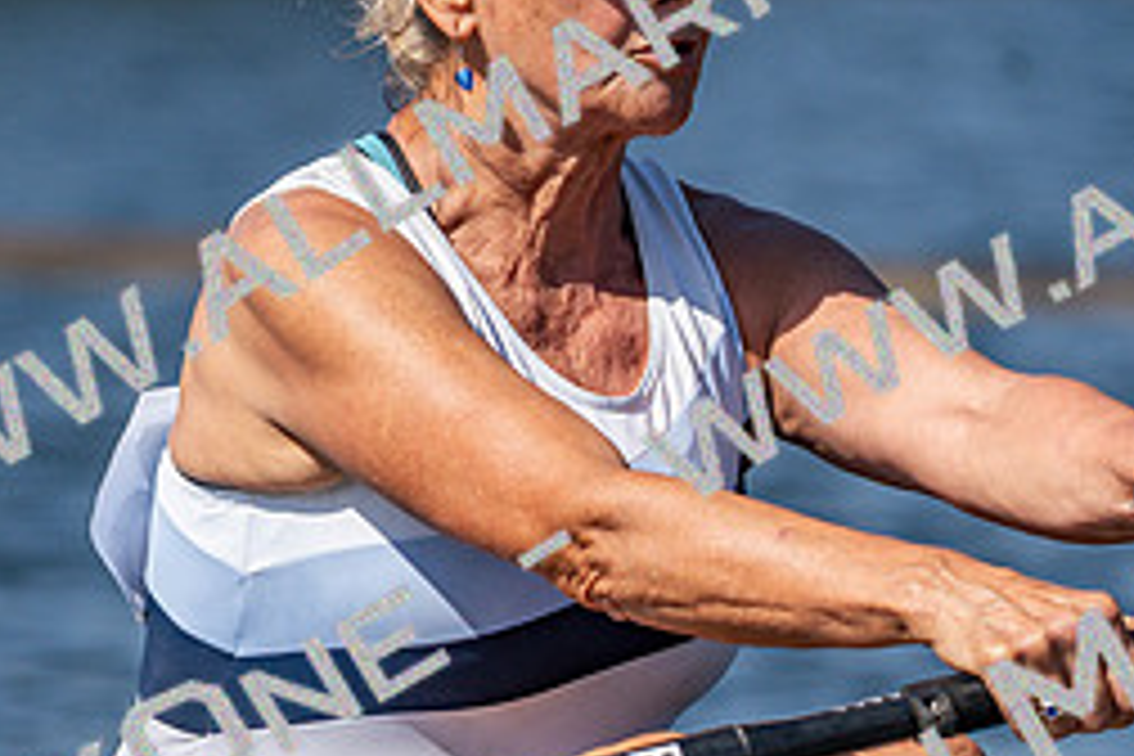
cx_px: 315
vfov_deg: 2.1
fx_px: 20568
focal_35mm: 653
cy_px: 574
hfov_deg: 3.2
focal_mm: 284
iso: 200
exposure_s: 1/2000
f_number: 5.6
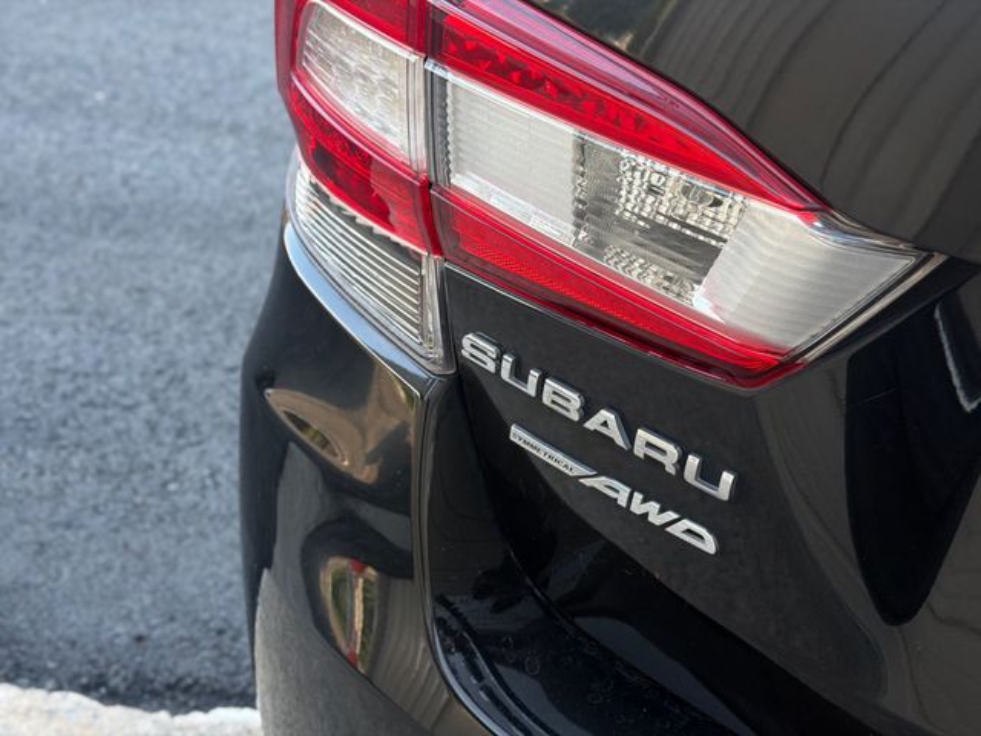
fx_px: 1360
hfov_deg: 39.7
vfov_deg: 30.3
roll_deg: -6.5
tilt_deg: -28.9
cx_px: 490
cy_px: 368
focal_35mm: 48
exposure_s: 1/126
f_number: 1.78
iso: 80
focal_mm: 6.76
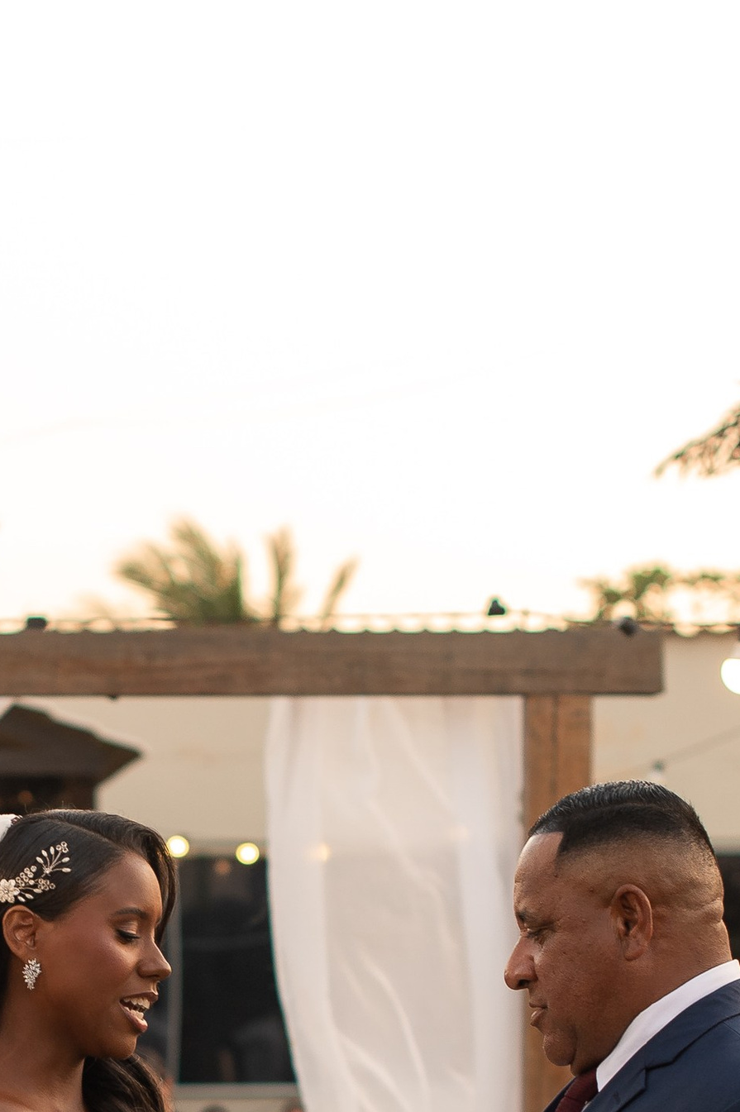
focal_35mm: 143
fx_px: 4415
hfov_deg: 9.6
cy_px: 1262
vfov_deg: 14.0
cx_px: 168
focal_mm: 50
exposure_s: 1/250
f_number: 2.2
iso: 250
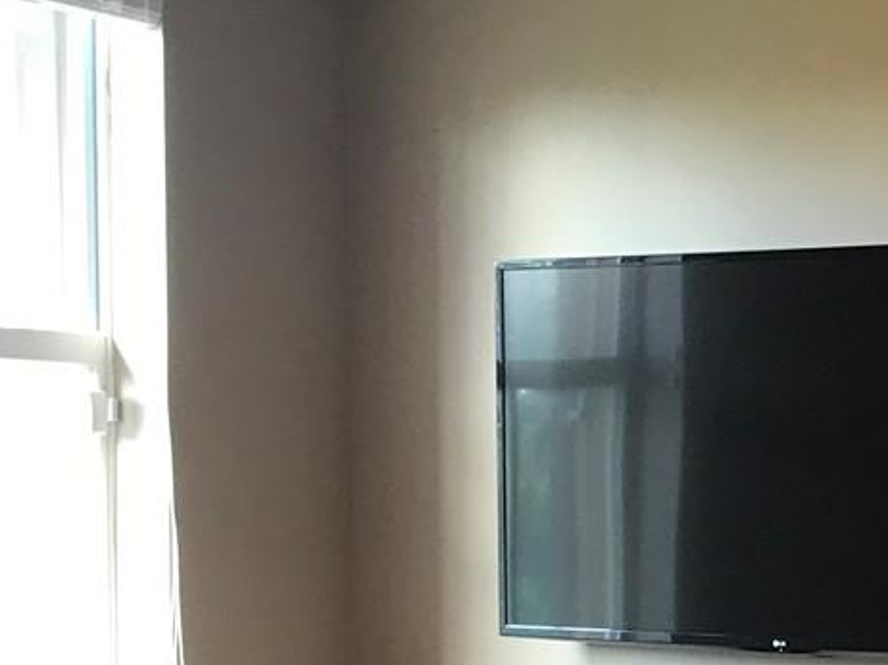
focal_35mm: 97
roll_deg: -1.8
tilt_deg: -4.9
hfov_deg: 19.9
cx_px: 755
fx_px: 2487
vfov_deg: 14.9
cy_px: 713
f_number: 1.8
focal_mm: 3.99
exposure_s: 1/30
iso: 25
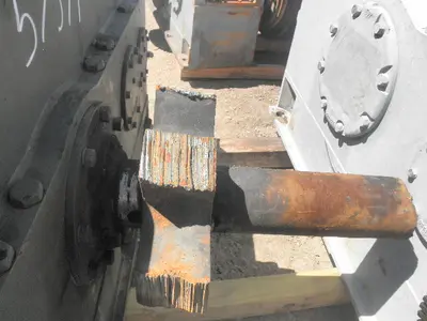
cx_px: 214
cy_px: 160
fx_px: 345
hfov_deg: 63.4
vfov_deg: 49.7
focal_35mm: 28
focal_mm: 5
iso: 64
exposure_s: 1/80
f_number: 8.5
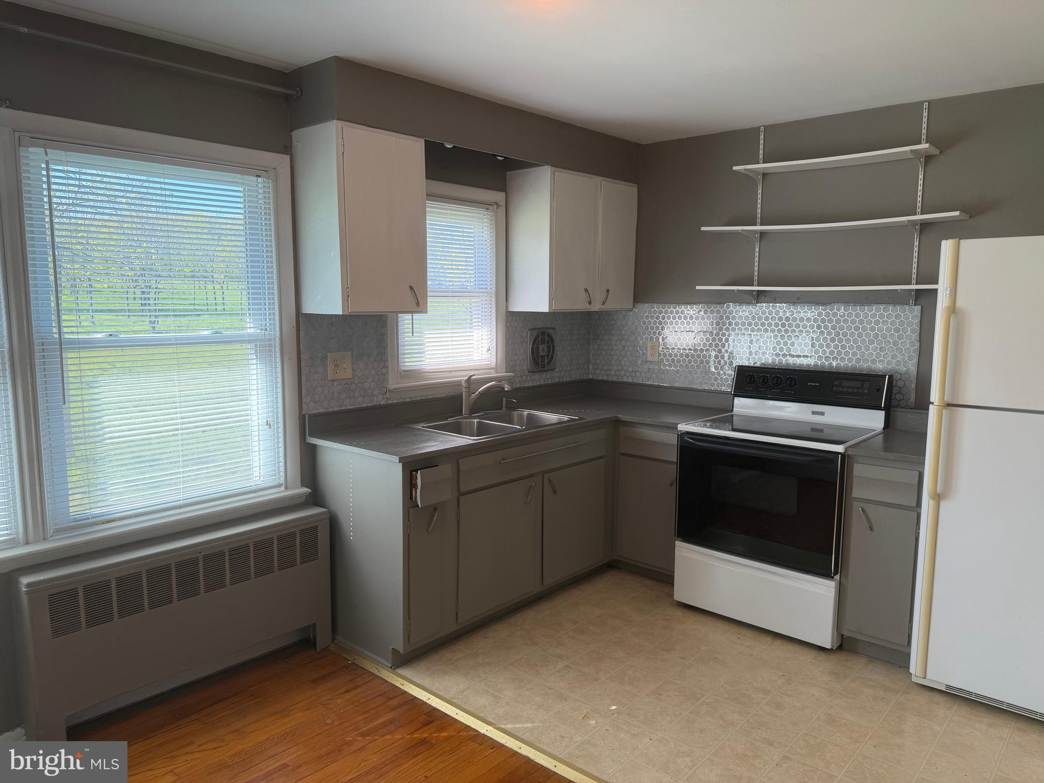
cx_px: 522
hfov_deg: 71.6
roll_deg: +0.3
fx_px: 724
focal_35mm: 24
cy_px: 392
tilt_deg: -7.7
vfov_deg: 56.8
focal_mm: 6.76
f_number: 1.78
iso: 64
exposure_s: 1/176
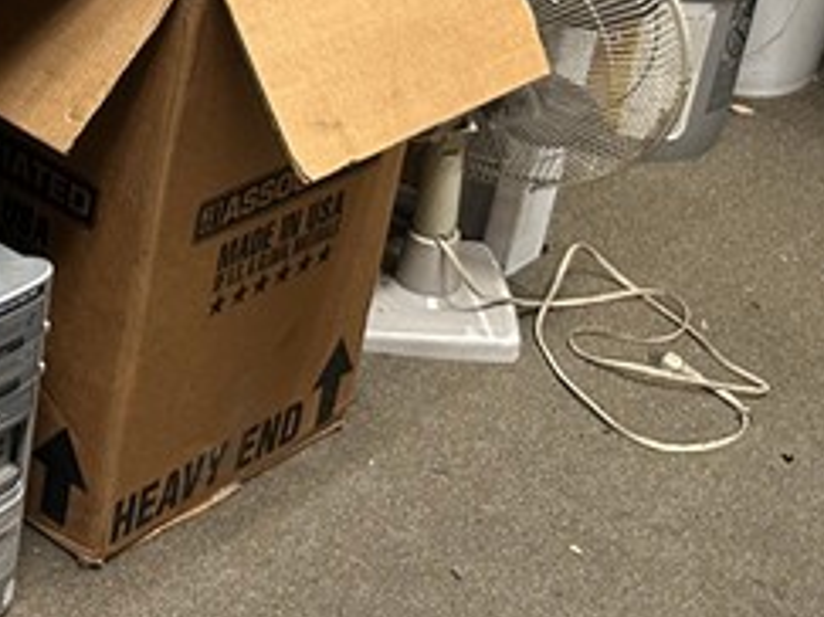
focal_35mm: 101
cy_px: -119
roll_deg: -2.5
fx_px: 2403
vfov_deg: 14.2
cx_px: -434
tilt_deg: -22.8
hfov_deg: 17.4
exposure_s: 1/60
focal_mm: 6.86
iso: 200
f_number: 1.78
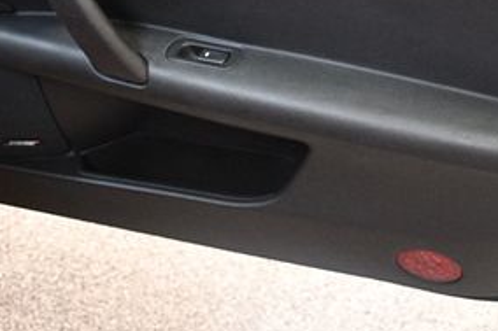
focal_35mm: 90
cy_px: 14
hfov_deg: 22.5
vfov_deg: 15.0
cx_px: 351
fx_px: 1244
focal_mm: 27
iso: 3600
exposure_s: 1/60
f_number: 4
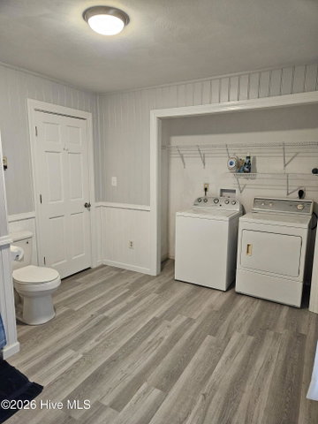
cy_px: 212
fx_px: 282
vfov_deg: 73.9
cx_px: 159
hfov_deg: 58.9
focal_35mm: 23
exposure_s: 1/120
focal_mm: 5.4
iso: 640
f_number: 1.8
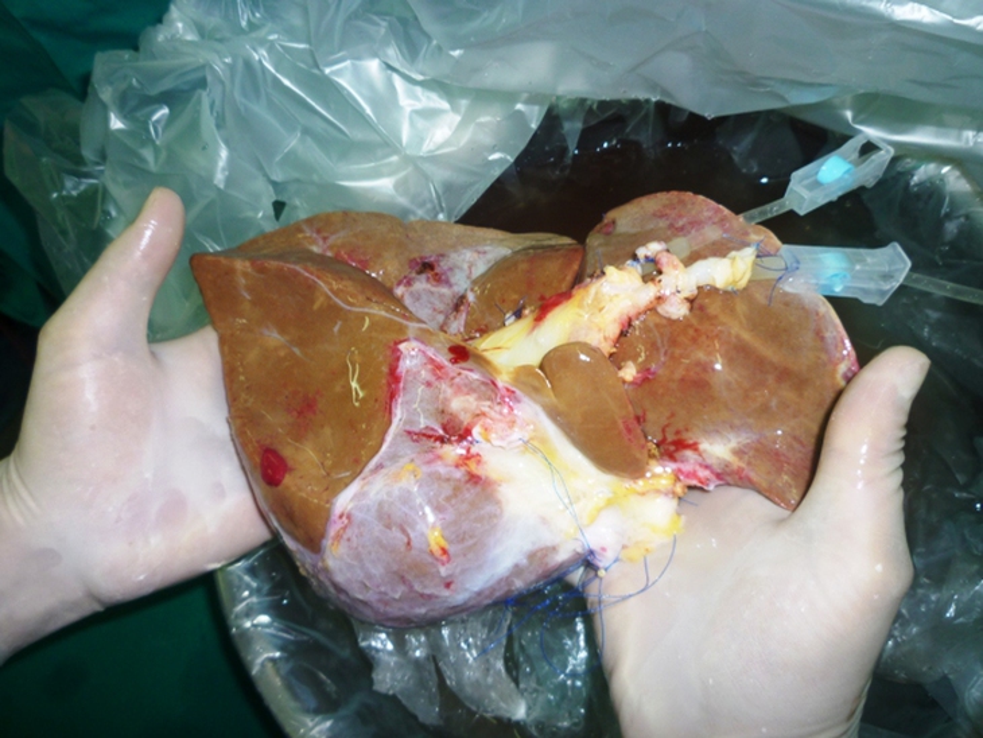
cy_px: 369
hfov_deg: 61.6
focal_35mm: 29
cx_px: 492
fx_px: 824
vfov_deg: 48.3
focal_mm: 5.2
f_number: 3.3
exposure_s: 1/30
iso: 100
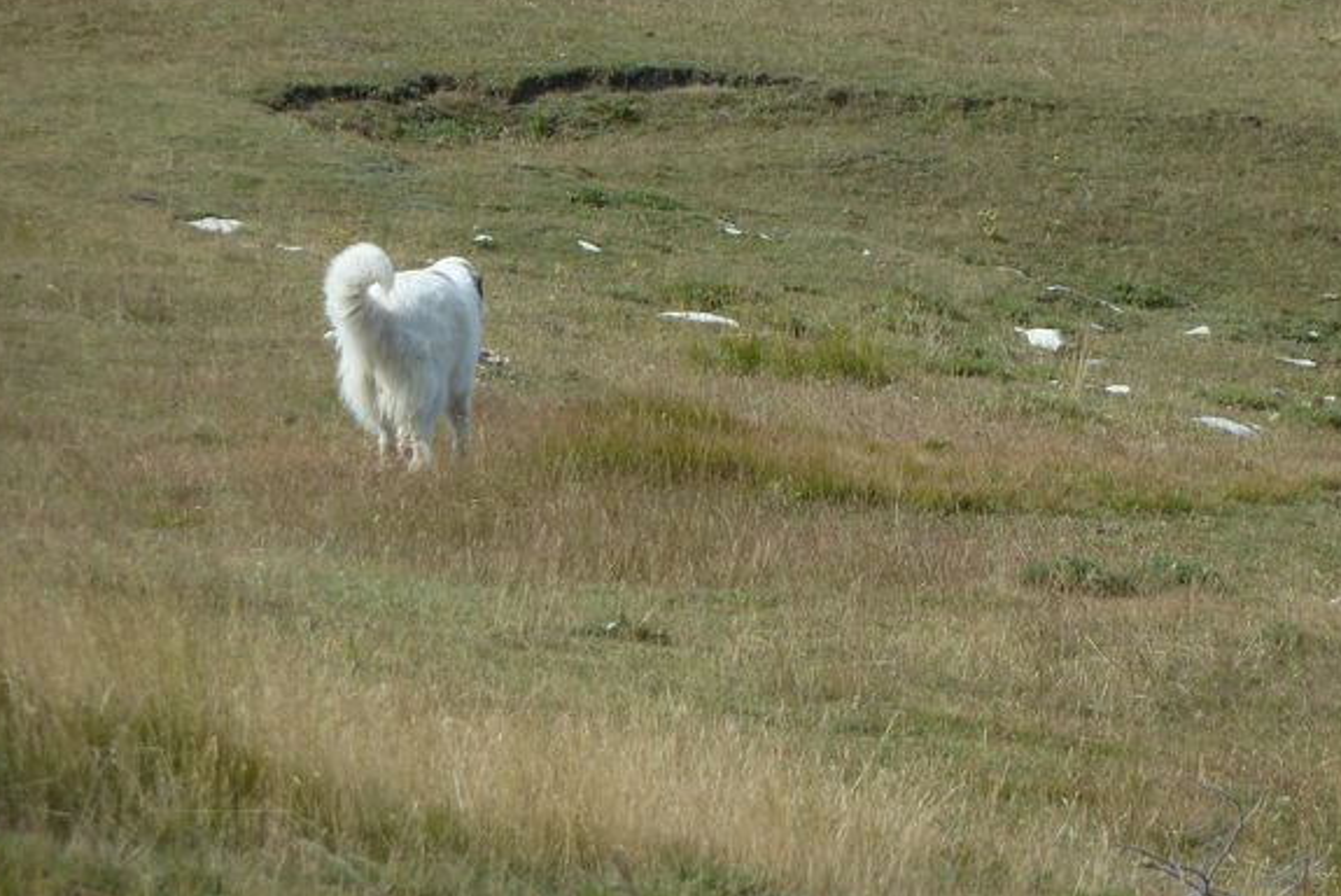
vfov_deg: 3.7
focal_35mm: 376
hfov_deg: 5.5
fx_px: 14012
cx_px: 903
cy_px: 238
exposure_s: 1/320
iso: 80
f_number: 4.7
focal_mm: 42.6
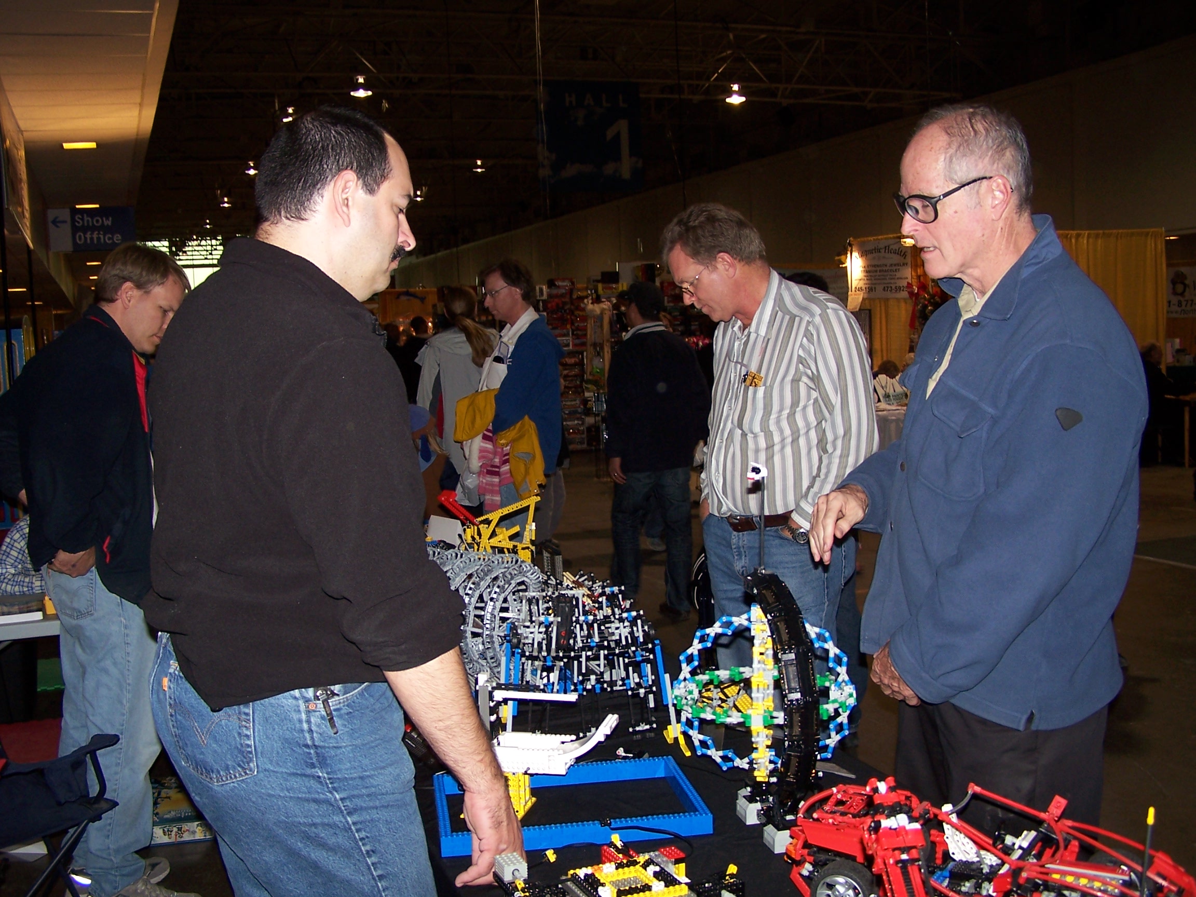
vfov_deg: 37.7
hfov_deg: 49.0
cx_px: 598
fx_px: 1313
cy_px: 448
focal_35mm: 38
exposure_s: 1/60
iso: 80
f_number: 2.8
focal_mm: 6.3
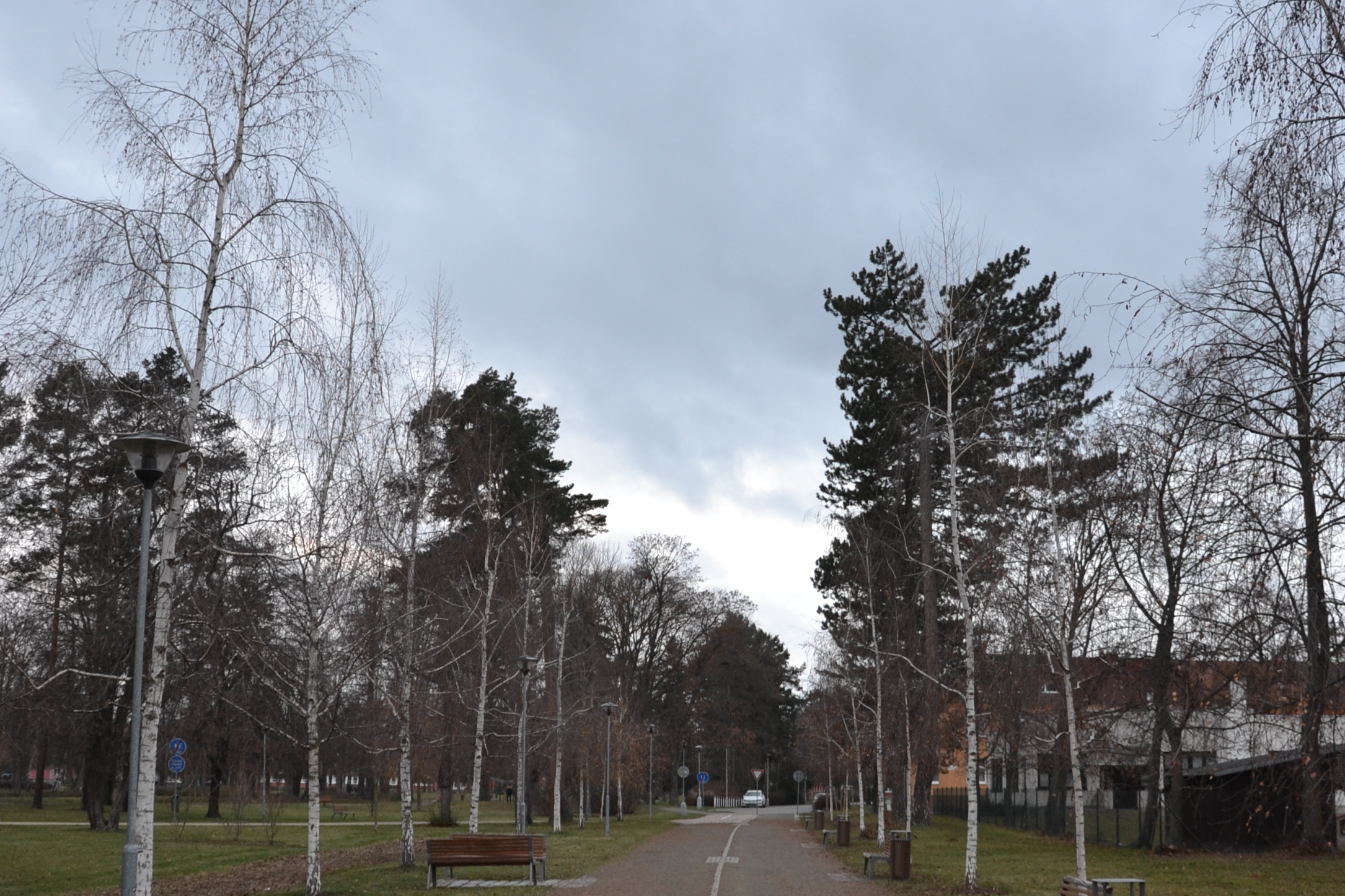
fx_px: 1607
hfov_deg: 45.4
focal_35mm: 43
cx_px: 707
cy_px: 526
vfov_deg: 31.1
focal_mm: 18
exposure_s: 1/80
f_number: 4.5
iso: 400
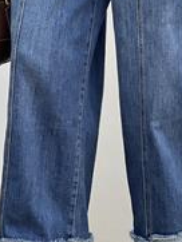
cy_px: 26
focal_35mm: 176
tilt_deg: -2.0
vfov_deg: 11.2
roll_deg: +0.2
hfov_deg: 8.4
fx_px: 1232
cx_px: 103
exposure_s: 1/121
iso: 100
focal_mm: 9
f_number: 2.8
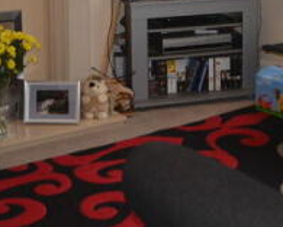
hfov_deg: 22.4
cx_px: 192
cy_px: -36
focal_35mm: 85
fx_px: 712
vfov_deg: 17.3
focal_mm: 18
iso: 2000
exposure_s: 1/60
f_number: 3.5
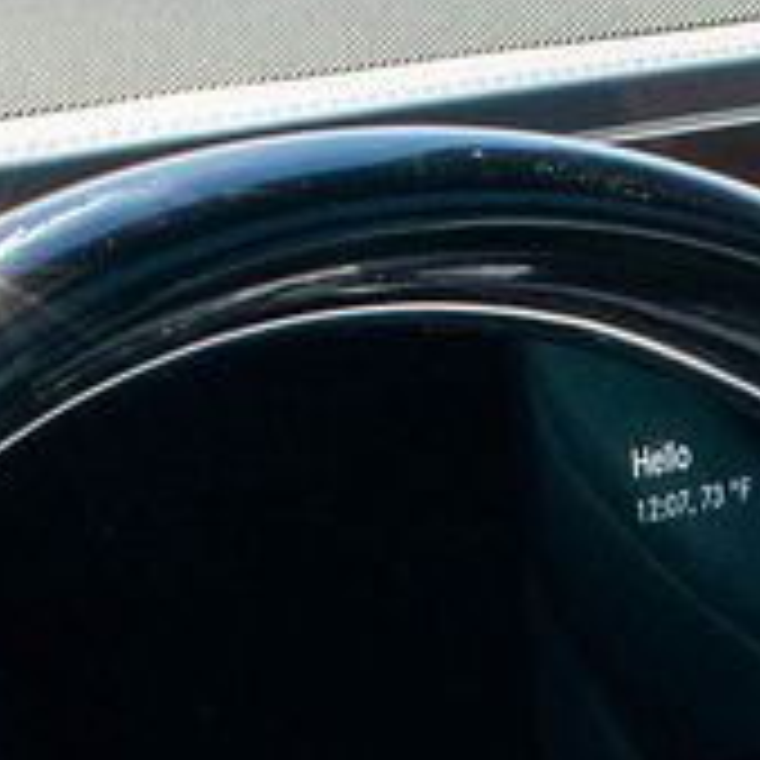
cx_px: 1129
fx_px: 5191
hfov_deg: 8.2
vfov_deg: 8.2
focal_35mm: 209
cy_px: 1138
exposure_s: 1/200
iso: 400
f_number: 7.1
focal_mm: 18
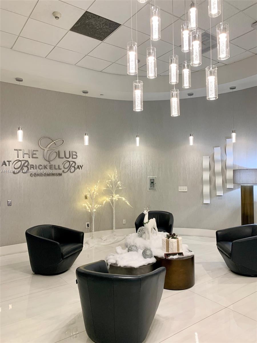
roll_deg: +0.7
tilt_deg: +1.1
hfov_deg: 53.1
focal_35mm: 26
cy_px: 172
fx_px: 257
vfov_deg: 67.3
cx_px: 128
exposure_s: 1/60
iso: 100
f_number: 1.8
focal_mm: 4.25
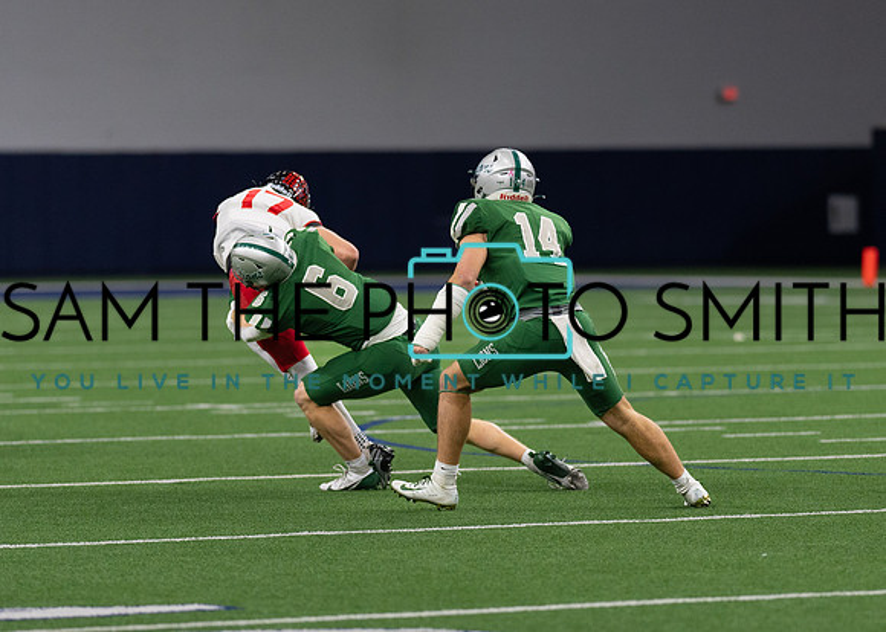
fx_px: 6999
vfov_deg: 5.2
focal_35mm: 278
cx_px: 458
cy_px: 270
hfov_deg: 7.2
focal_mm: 135
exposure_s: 1/1250
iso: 1000
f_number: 1.8
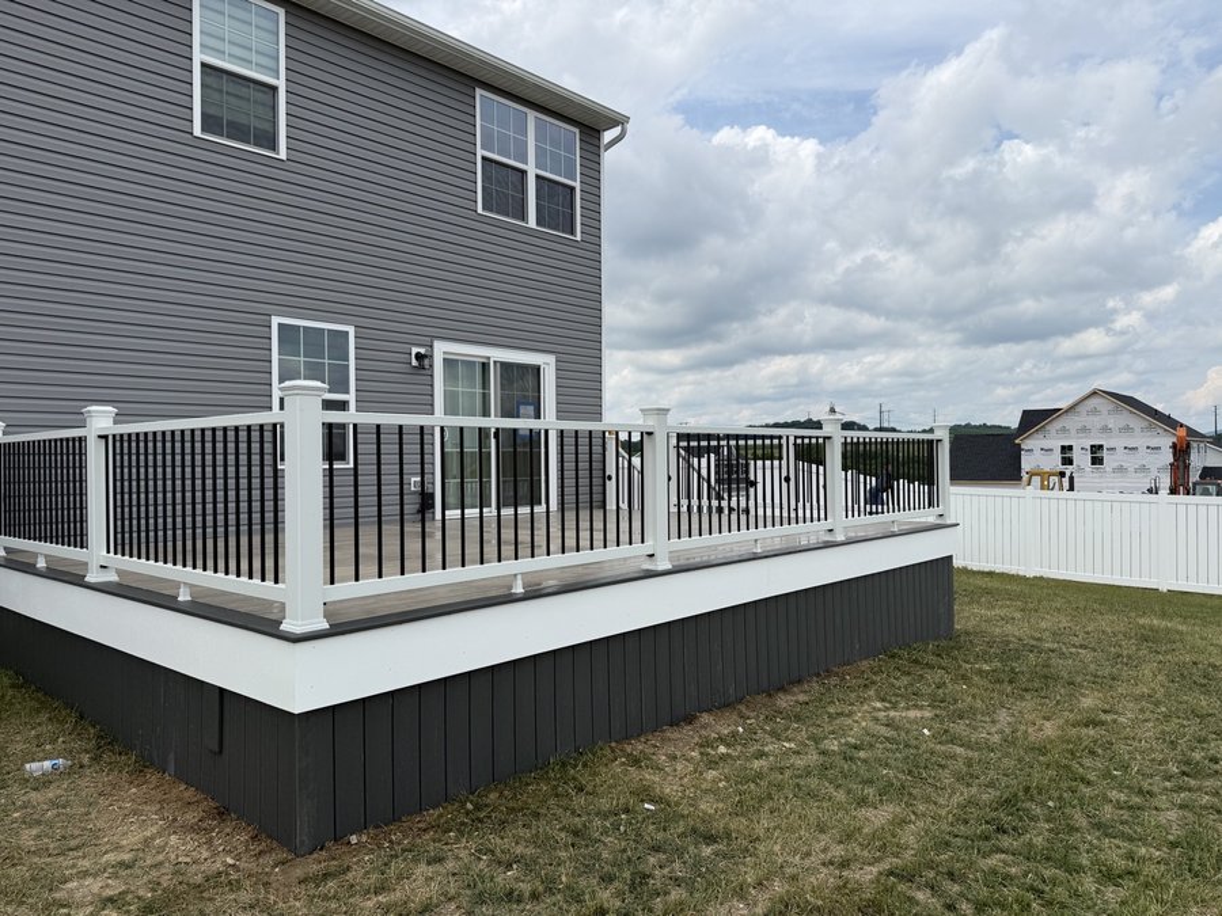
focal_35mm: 24
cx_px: 611
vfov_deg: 56.8
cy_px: 458
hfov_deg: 71.6
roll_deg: +1.0
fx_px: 847
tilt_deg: +1.8
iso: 80
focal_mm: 6.76
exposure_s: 1/6173
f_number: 1.78
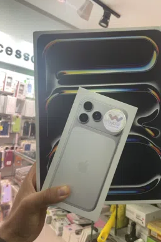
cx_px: 85
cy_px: 120
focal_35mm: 28
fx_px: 187
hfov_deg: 46.5
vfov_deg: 65.4
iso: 80
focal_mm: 4.2
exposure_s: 1/50
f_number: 1.6
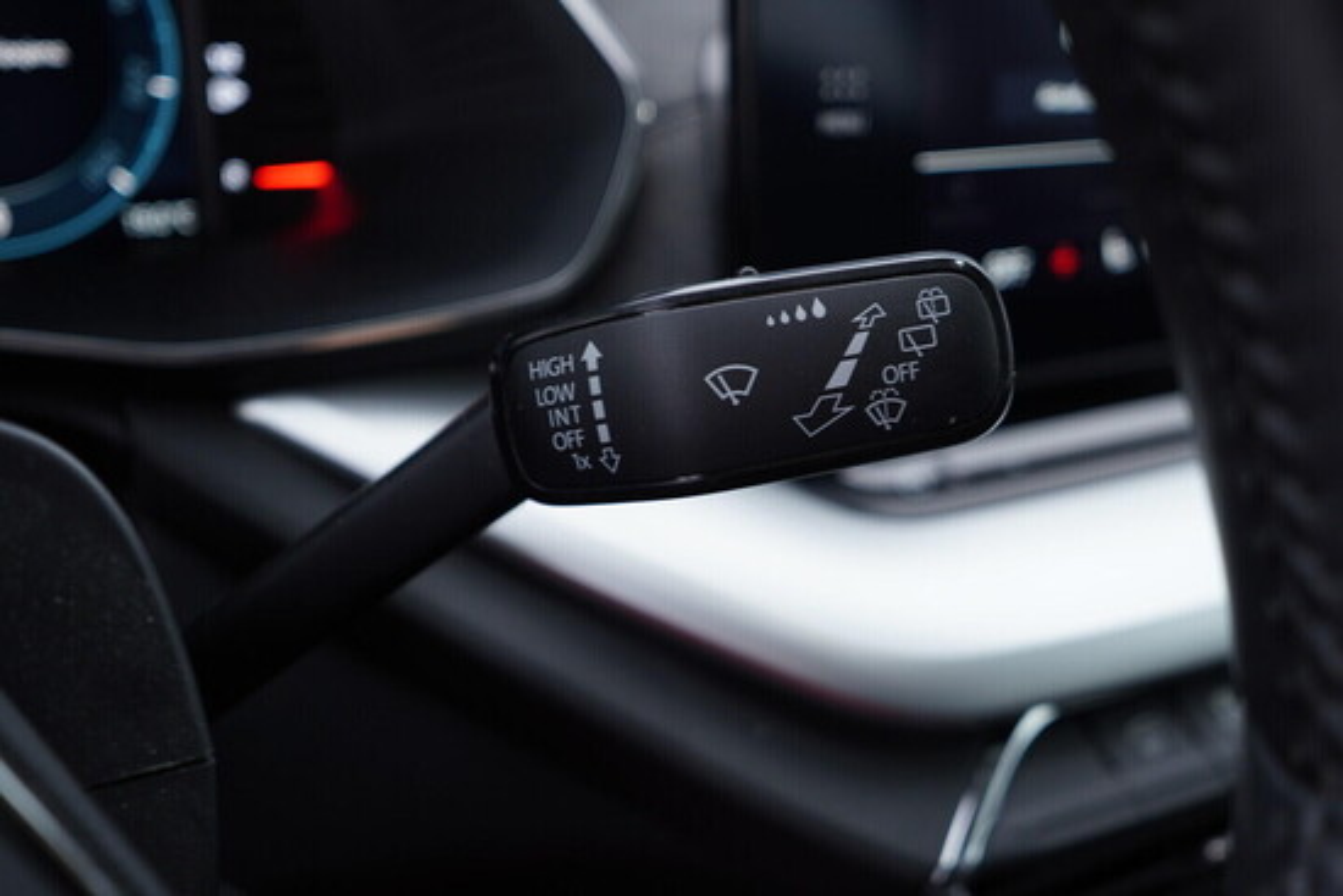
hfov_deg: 53.1
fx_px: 1343
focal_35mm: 36
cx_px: 672
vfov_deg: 36.9
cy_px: 448
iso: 160
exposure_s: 1/40
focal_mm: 24
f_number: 2.8
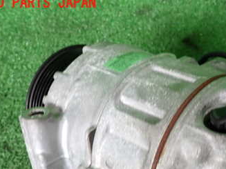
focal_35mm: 55
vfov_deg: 25.8
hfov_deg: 34.0
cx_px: 178
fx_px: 359
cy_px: 150
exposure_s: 1/60
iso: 160
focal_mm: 5.4
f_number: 2.3
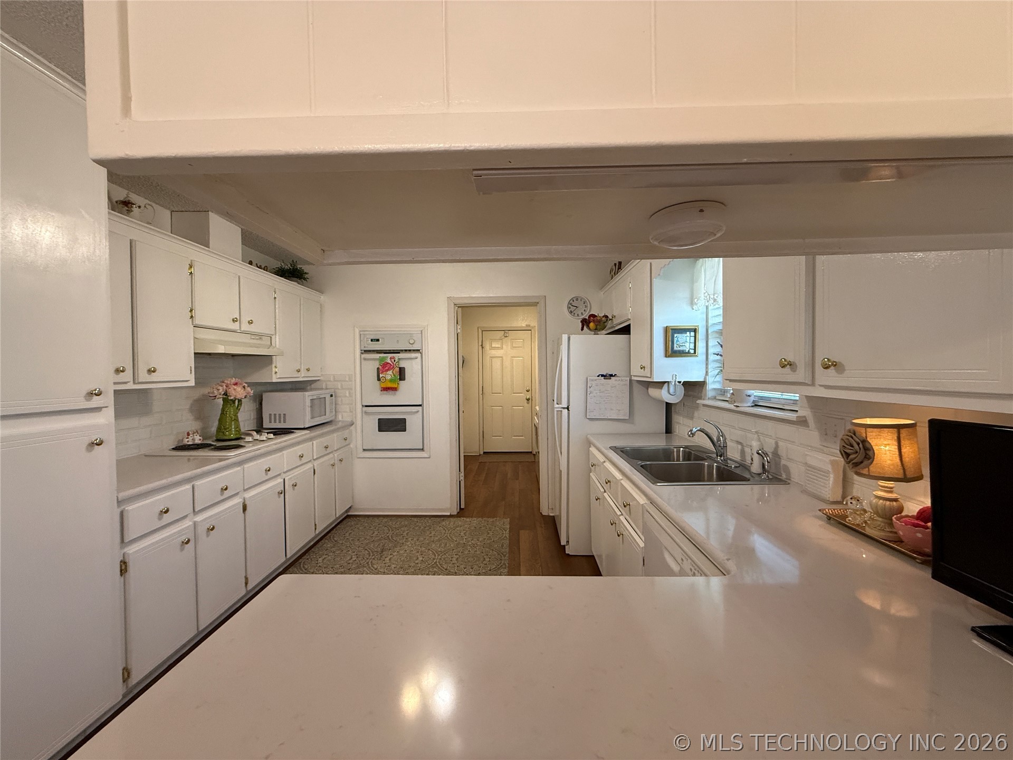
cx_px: 506
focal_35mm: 14
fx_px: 410
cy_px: 380
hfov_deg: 102.1
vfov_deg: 85.7
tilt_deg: -1.0
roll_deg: +0.6
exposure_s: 1/120
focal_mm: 2.22
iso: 320
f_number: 2.2
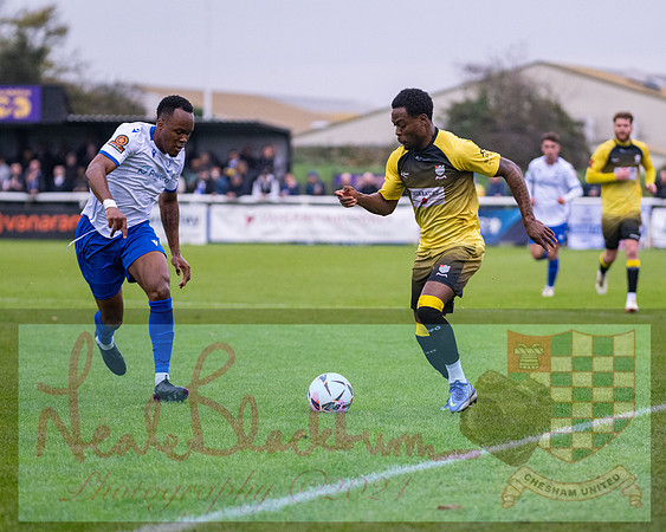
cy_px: 316
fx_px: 4238
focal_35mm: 215
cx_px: 438
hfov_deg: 9.0
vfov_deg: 7.2
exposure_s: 1/1600
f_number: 2.8
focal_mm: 155
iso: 1600
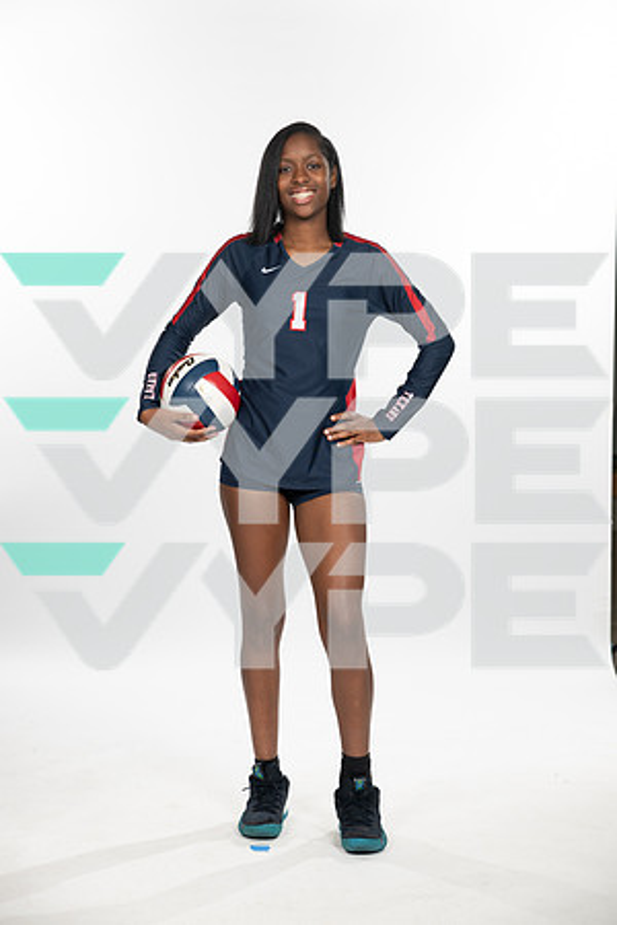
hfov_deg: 21.9
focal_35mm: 62
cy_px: 462
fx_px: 1594
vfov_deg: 32.4
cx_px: 308
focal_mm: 62
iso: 200
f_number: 5.6
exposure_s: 1/250
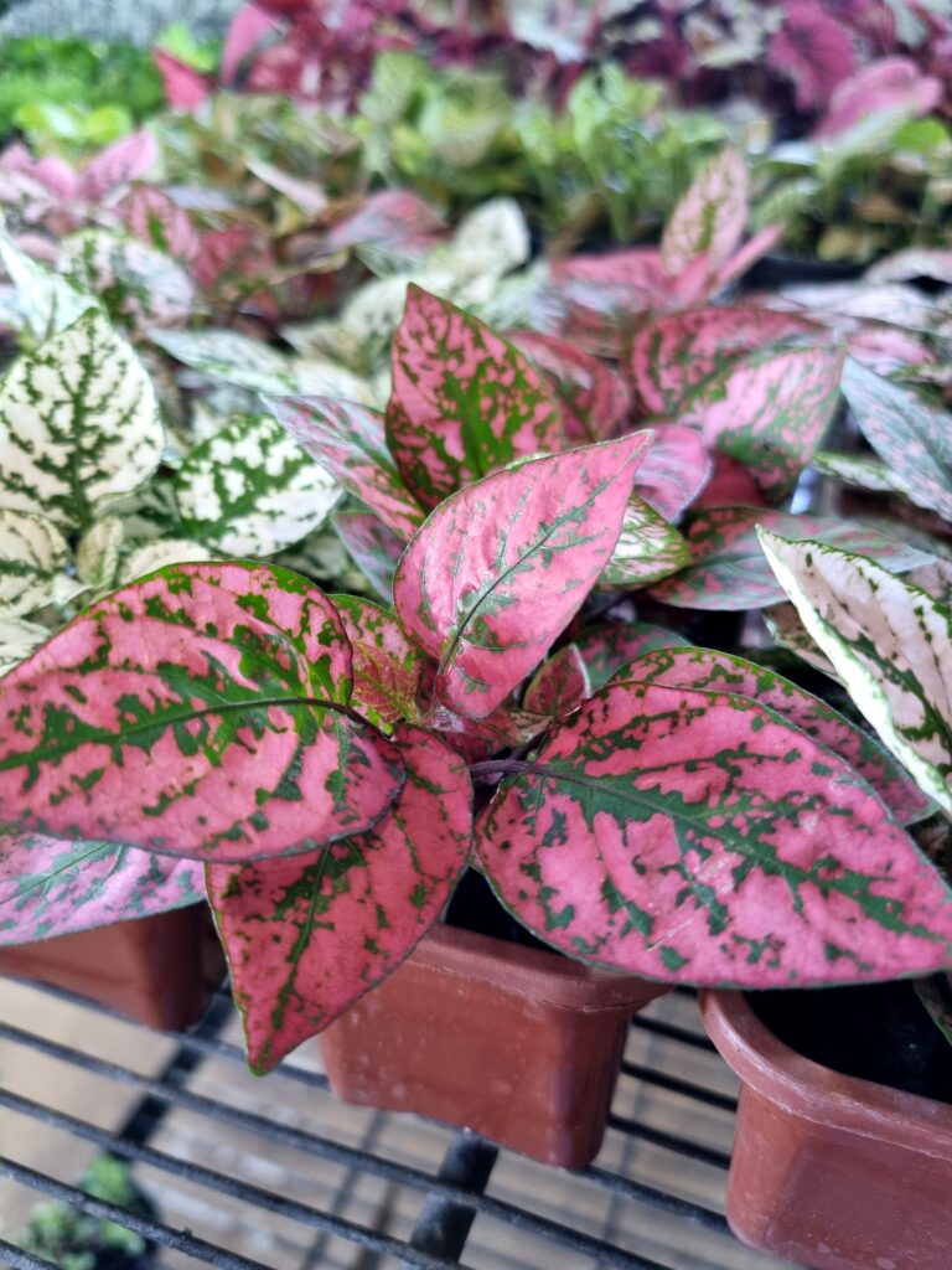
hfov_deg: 53.1
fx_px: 953
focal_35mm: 26
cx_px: 476
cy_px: 635
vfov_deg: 67.3
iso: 400
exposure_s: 1/40
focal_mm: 5.4
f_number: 1.8
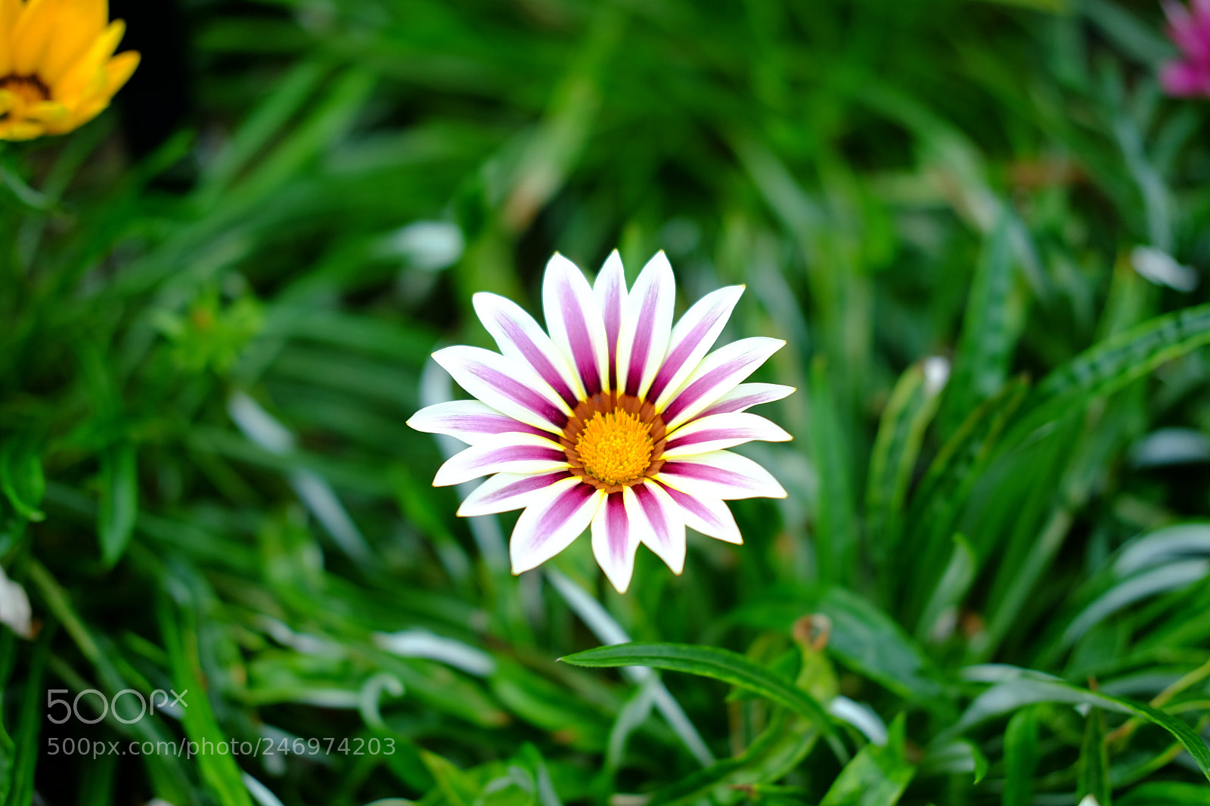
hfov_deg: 37.5
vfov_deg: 25.5
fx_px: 1781
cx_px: 605
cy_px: 403
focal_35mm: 53
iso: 200
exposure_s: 1/420
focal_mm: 35
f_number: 2
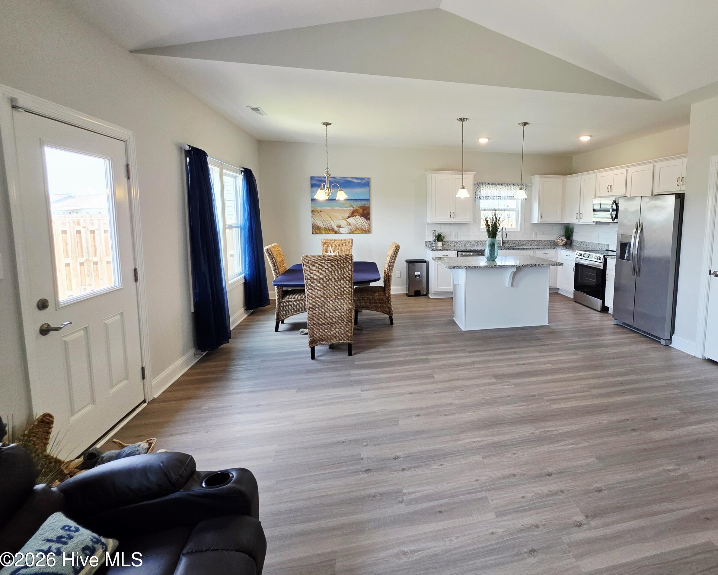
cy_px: 251
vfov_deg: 80.0
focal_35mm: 16
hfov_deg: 91.1
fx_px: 340
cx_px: 451
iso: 80
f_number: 1.9
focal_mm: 2.2
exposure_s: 1/120
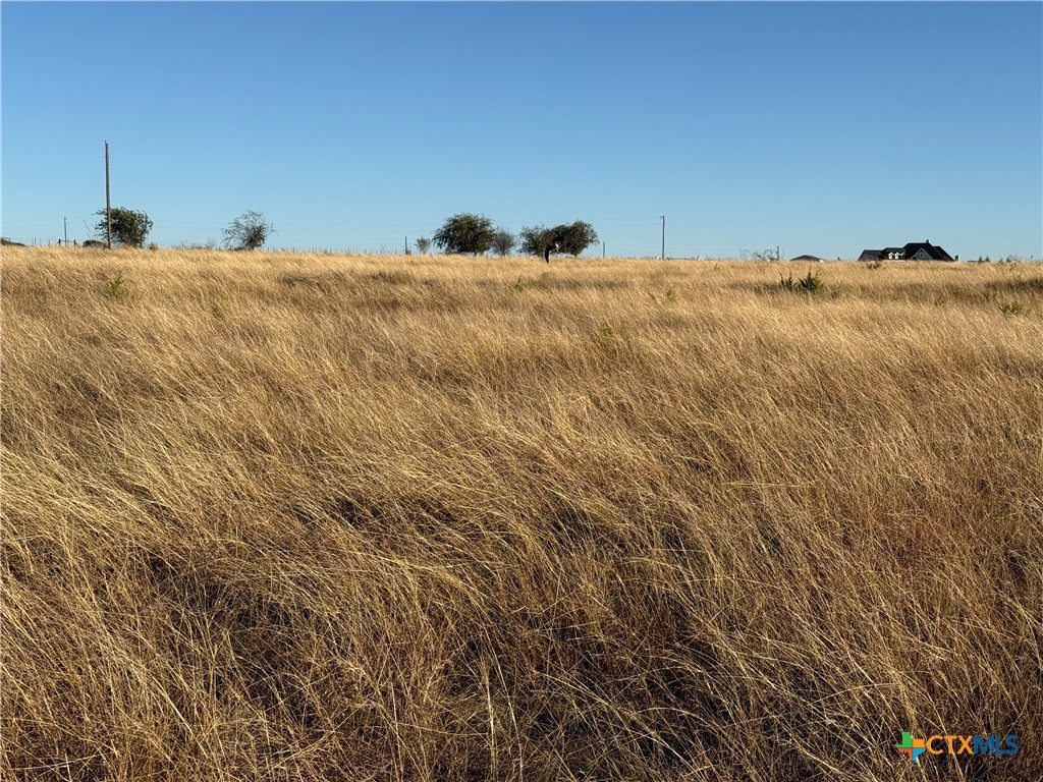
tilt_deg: -6.4
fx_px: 1446
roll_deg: +0.4
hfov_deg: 39.7
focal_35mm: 48
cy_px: 391
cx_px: 522
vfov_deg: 30.3
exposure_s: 1/6024
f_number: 1.78
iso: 64
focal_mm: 6.76
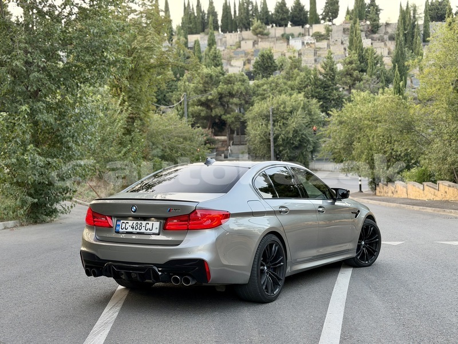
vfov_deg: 30.3
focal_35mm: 48
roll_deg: +2.2
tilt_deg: -4.4
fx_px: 635
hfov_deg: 39.7
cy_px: 172
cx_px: 229
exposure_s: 1/81
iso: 100
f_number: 1.78
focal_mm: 6.76
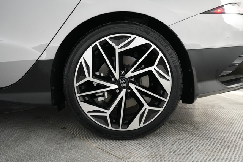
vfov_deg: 53.1
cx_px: 122
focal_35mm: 24
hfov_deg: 73.8
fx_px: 162
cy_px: 81
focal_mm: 24
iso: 3200
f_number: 2.8
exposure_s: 1/160
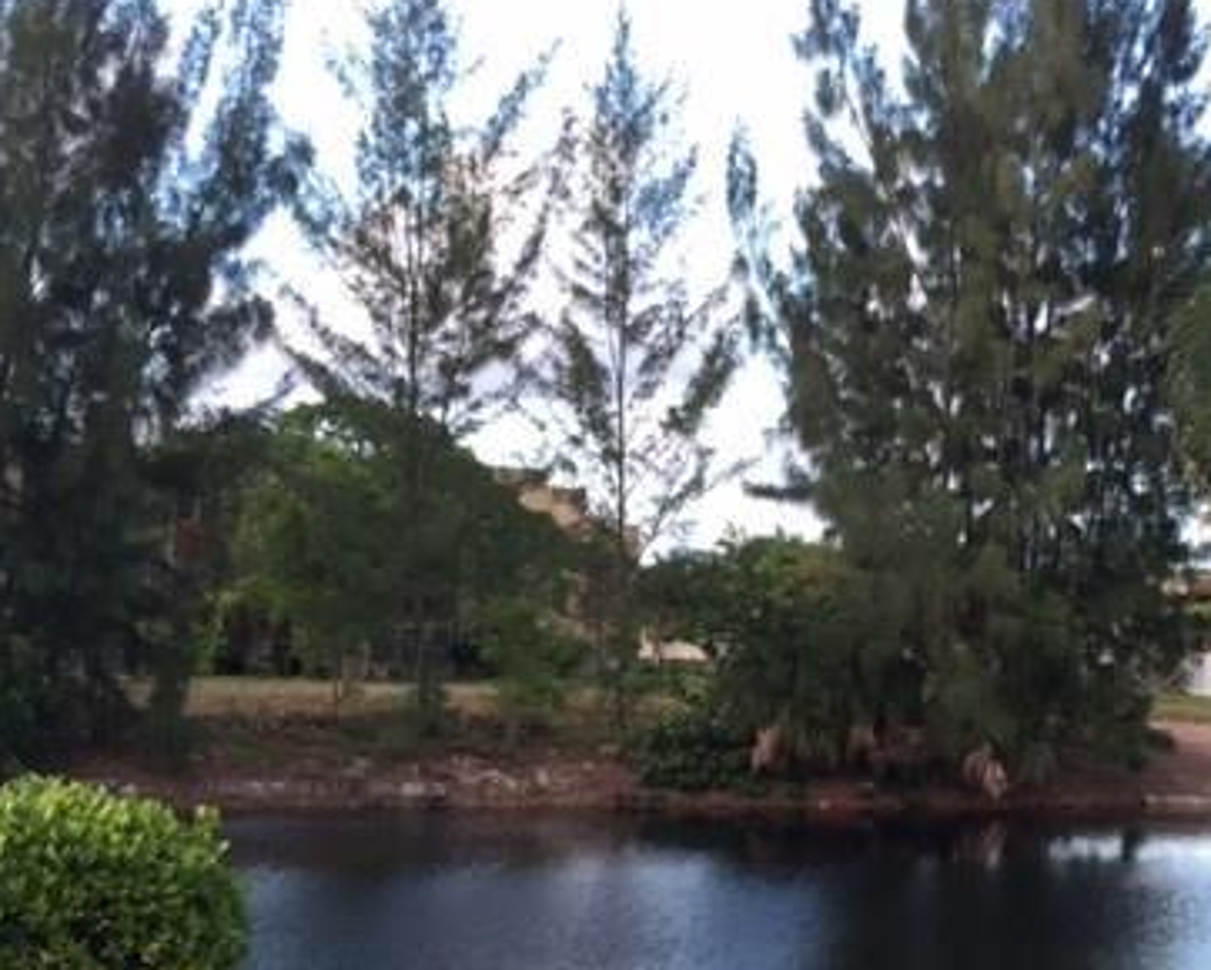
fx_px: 1793
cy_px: 729
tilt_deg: -1.7
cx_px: 873
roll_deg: -3.1
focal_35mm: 50
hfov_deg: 36.6
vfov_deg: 29.8
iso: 40
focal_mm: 4.15
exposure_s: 1/120
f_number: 2.2
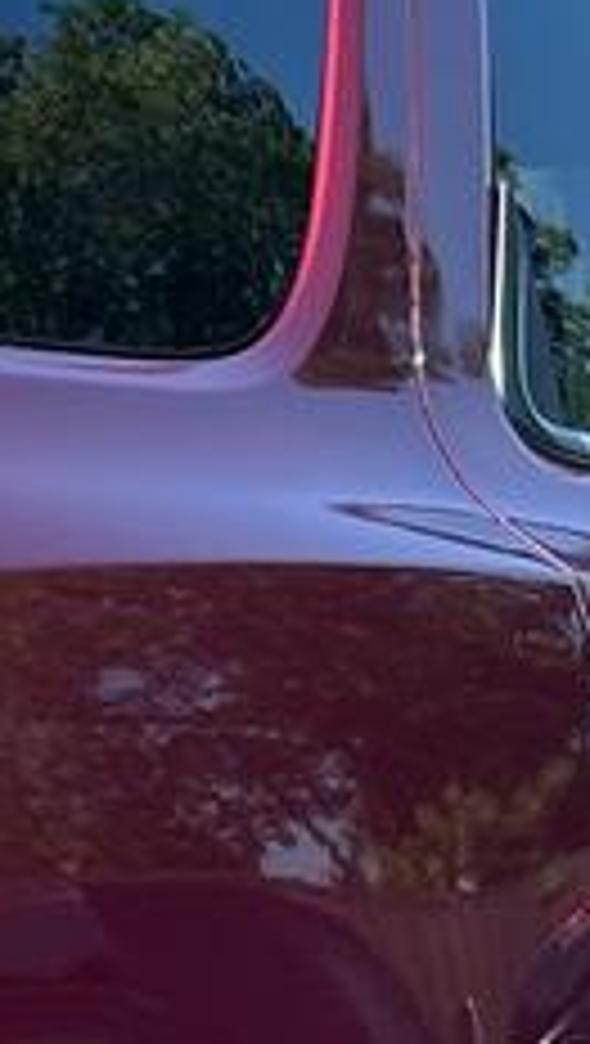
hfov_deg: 7.3
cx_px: -833
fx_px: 4326
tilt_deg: -8.5
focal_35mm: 156
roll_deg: +1.4
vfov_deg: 13.4
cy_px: 1206
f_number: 1.5
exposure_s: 1/1344
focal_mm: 5.7
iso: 50
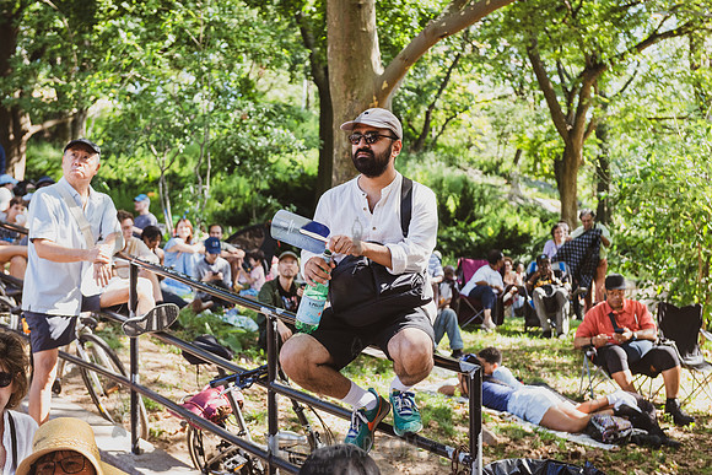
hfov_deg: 33.4
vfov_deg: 22.6
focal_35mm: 60
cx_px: 356
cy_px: 238
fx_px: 1187
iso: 1250
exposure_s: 1/400
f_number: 4
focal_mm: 60
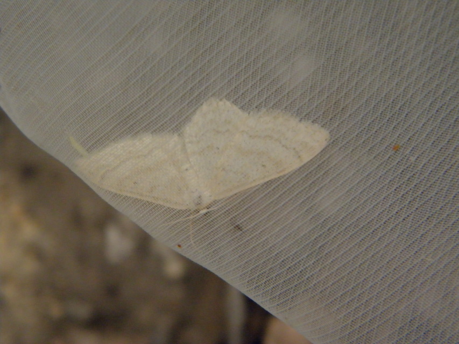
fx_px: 1061
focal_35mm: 80
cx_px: 230
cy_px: 172
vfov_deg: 18.4
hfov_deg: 24.4
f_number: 4.4
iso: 500
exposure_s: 1/320
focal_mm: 14.3
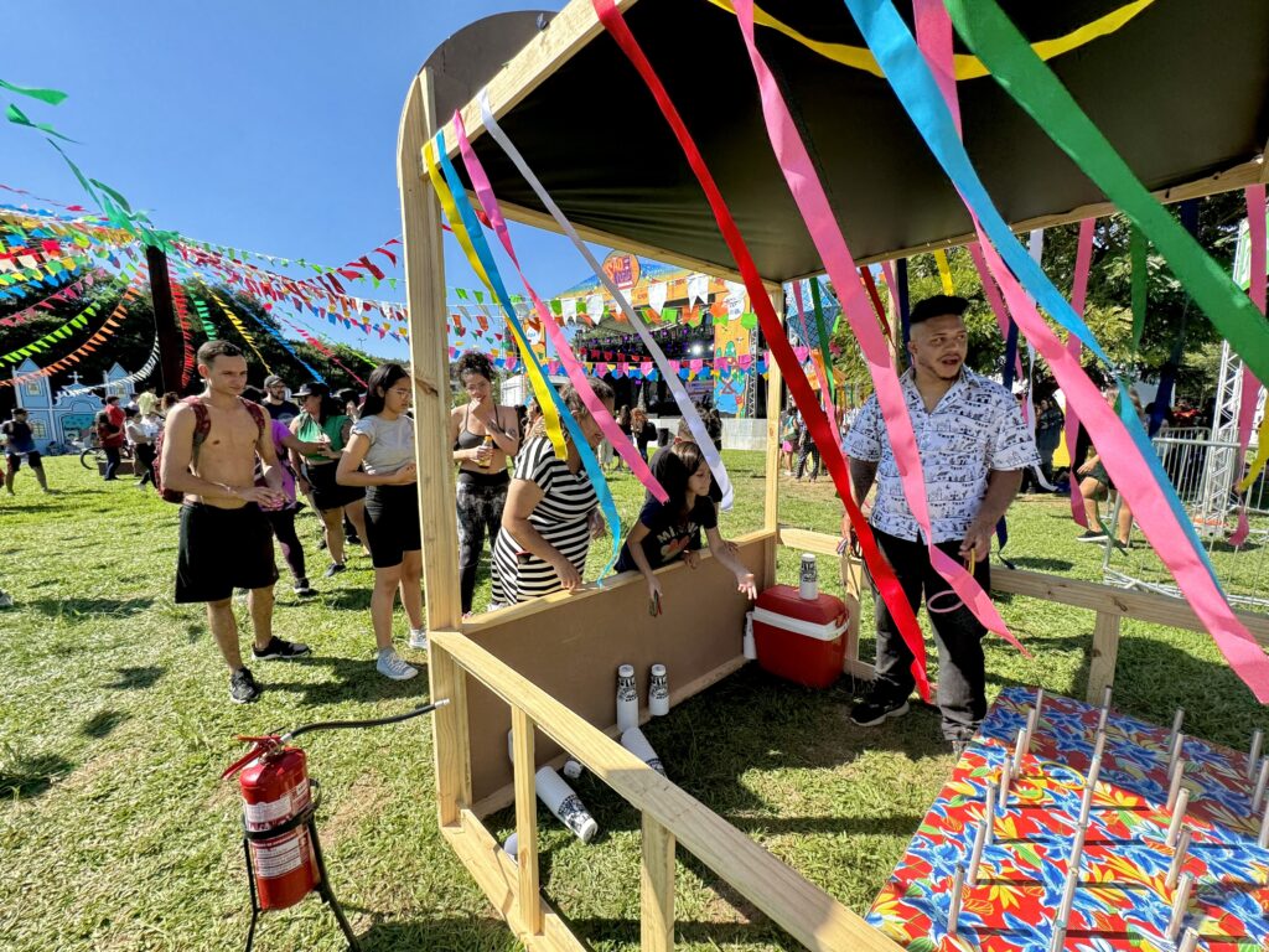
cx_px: 634
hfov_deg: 102.1
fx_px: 513
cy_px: 476
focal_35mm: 14
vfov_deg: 85.7
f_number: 2.2
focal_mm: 2.22
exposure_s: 1/1020
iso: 50
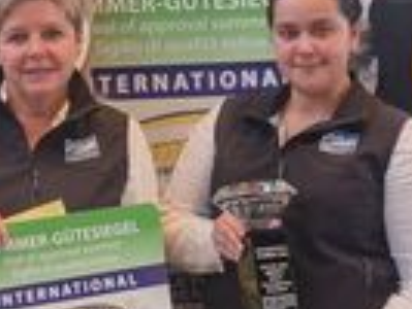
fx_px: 1120
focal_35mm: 94
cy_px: 43
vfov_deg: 15.6
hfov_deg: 20.4
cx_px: 40
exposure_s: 1/33
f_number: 1.8
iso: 80
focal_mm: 5.4
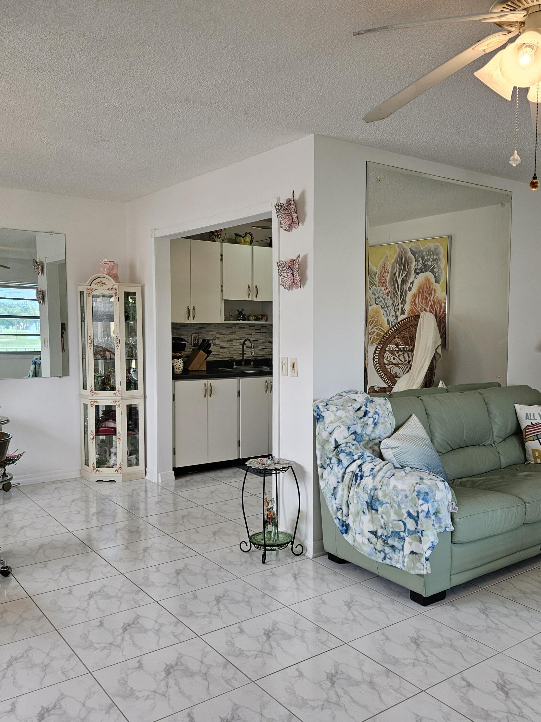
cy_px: 358
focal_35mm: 31
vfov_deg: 58.4
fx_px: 646
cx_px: 348
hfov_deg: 44.9
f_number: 1.8
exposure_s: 1/120
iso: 50
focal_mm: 5.4
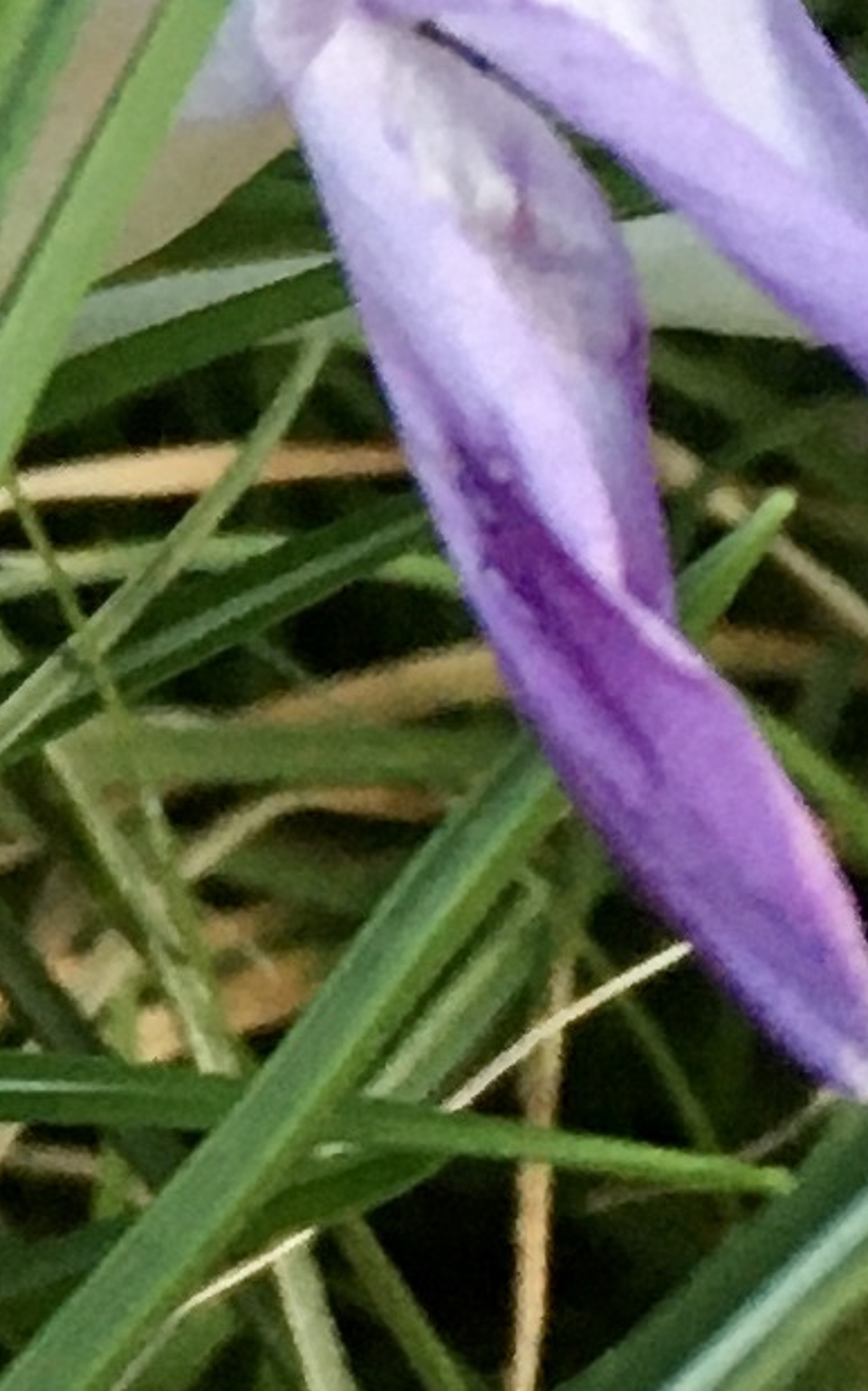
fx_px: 7577
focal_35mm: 200
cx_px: -1613
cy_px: -274
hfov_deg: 6.1
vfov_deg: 10.3
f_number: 2.2
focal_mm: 4.15
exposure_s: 1/33
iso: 125
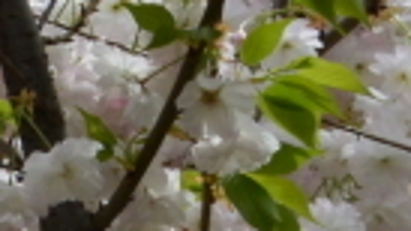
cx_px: -963
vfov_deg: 3.7
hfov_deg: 5.9
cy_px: -244
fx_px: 3574
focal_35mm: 328
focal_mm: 28
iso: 560
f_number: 20
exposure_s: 1/250
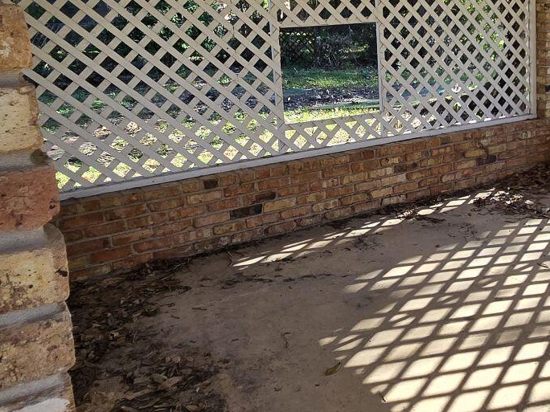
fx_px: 604
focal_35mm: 38
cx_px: 472
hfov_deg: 45.4
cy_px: 127
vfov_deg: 37.2
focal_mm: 2.2
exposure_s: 1/395
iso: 50
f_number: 2.2
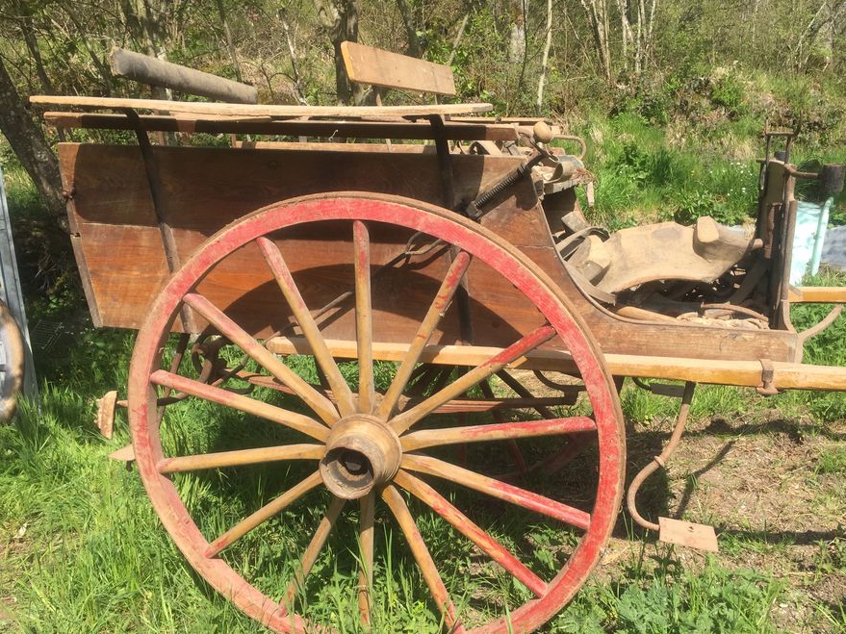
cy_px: 330
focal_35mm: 33
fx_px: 806
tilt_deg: -10.3
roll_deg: +6.6
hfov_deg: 55.3
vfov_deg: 42.9
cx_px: 465
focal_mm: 4.15
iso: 32
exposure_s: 1/860
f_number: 2.2
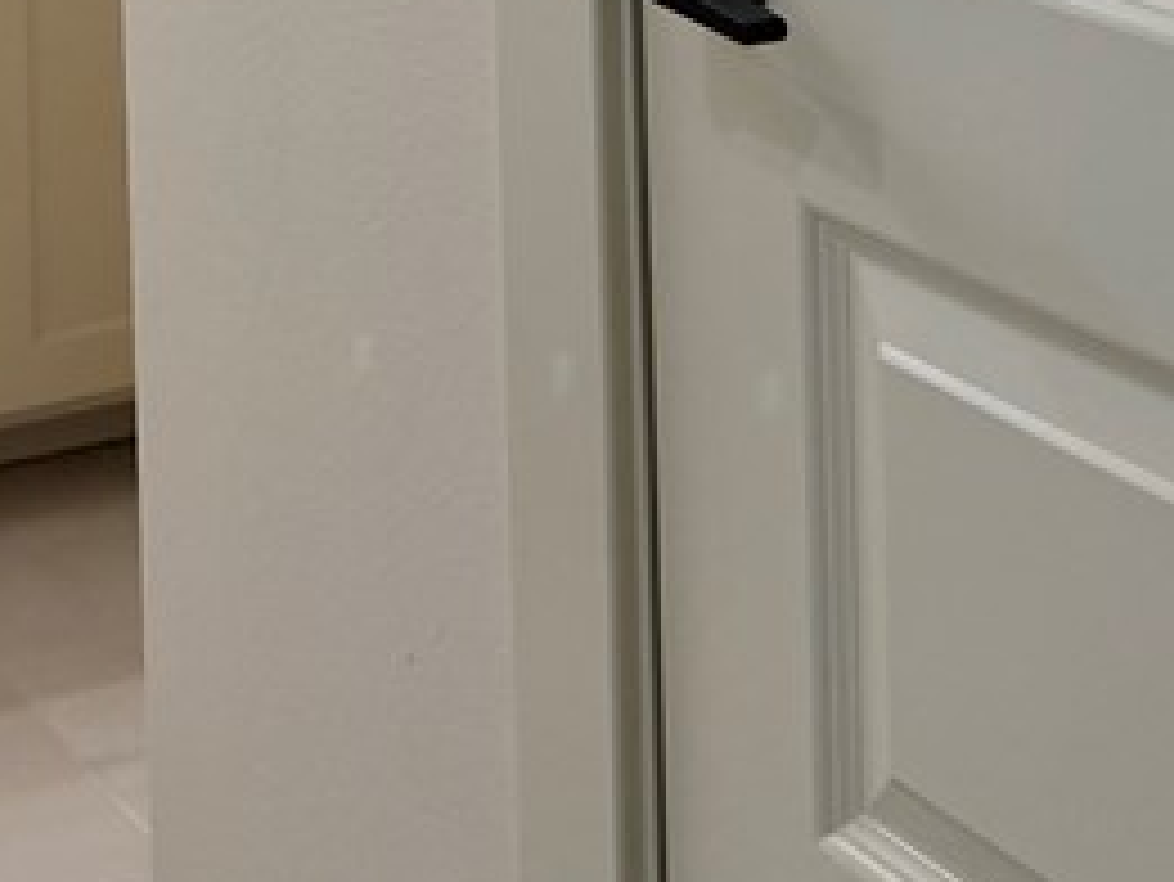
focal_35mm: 94
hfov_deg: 20.5
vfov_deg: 14.0
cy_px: -716
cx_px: 171
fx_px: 3189
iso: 125
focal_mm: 6.76
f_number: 1.78
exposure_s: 1/212
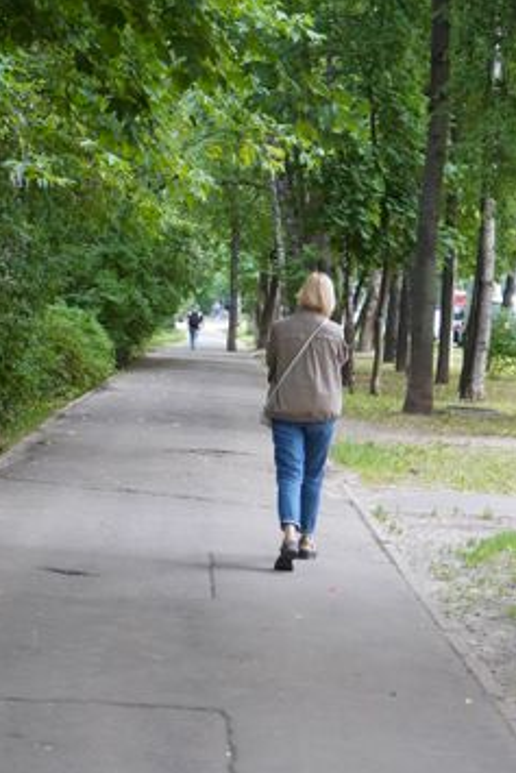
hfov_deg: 14.9
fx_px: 1976
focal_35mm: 92
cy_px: 290
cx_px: 212
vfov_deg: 22.1
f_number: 5.6
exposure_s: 1/160
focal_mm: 70
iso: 4000
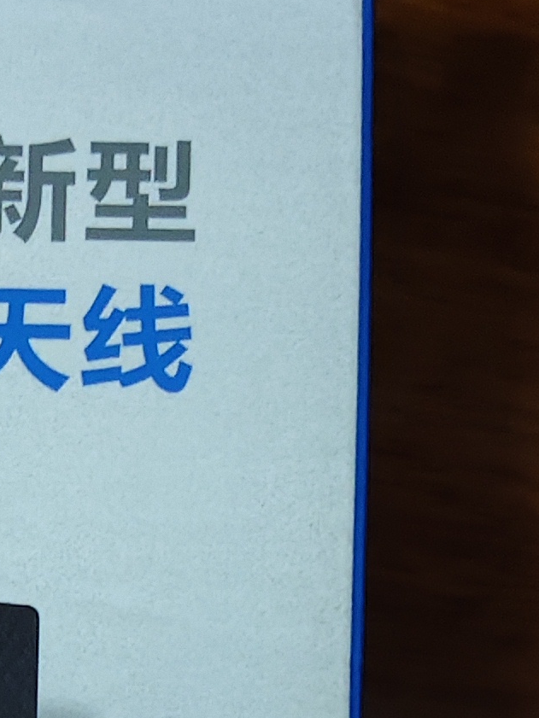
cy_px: 1381
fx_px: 2325
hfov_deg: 12.6
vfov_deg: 14.8
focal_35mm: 112
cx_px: -264
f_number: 1.88
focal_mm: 5.56
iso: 808
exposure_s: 1/33.3
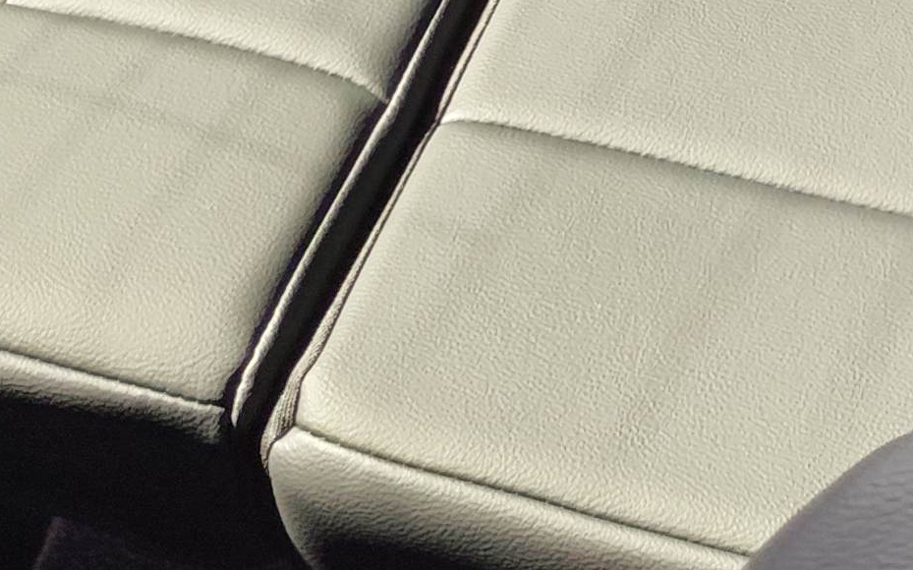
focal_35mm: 132
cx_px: 835
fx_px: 3283
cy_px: -1001
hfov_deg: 15.6
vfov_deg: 8.6
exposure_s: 1/50
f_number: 1.79
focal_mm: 4.71
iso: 50
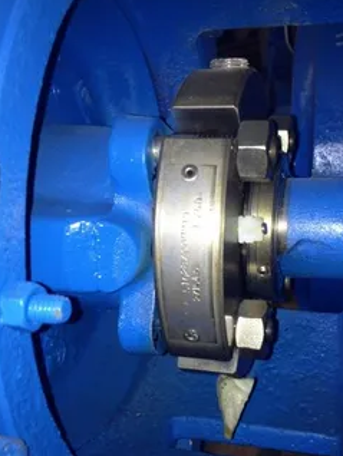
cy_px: 250
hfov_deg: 32.8
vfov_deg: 42.9
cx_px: 201
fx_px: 581
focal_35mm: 44
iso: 50
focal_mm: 4.28
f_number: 2.4
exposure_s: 1/23
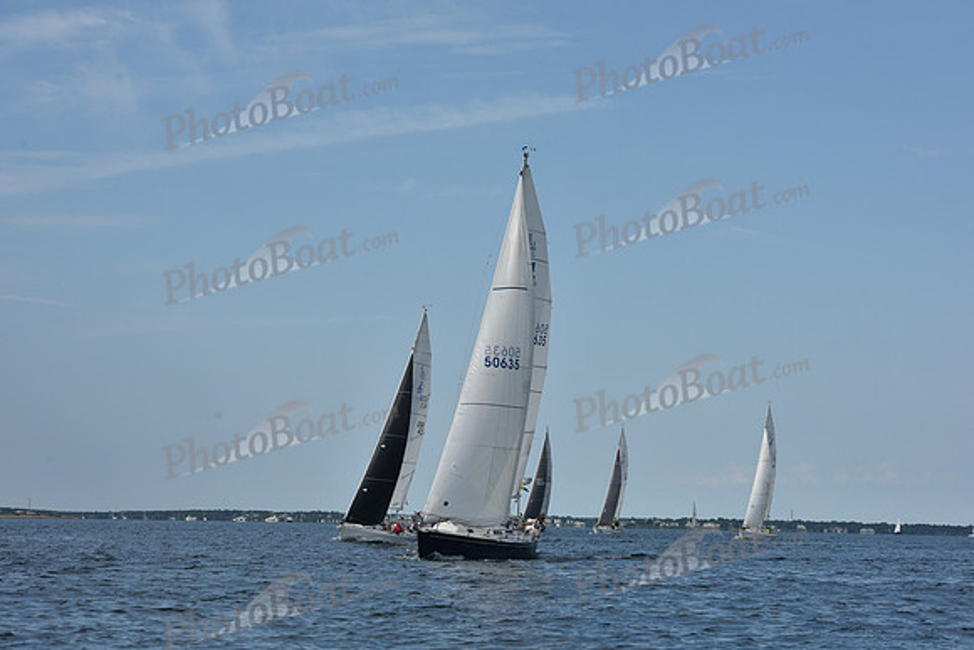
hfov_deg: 20.4
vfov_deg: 13.7
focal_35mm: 100
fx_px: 2706
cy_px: 325
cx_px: 487
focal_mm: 100
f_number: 11
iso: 320
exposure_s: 1/1000
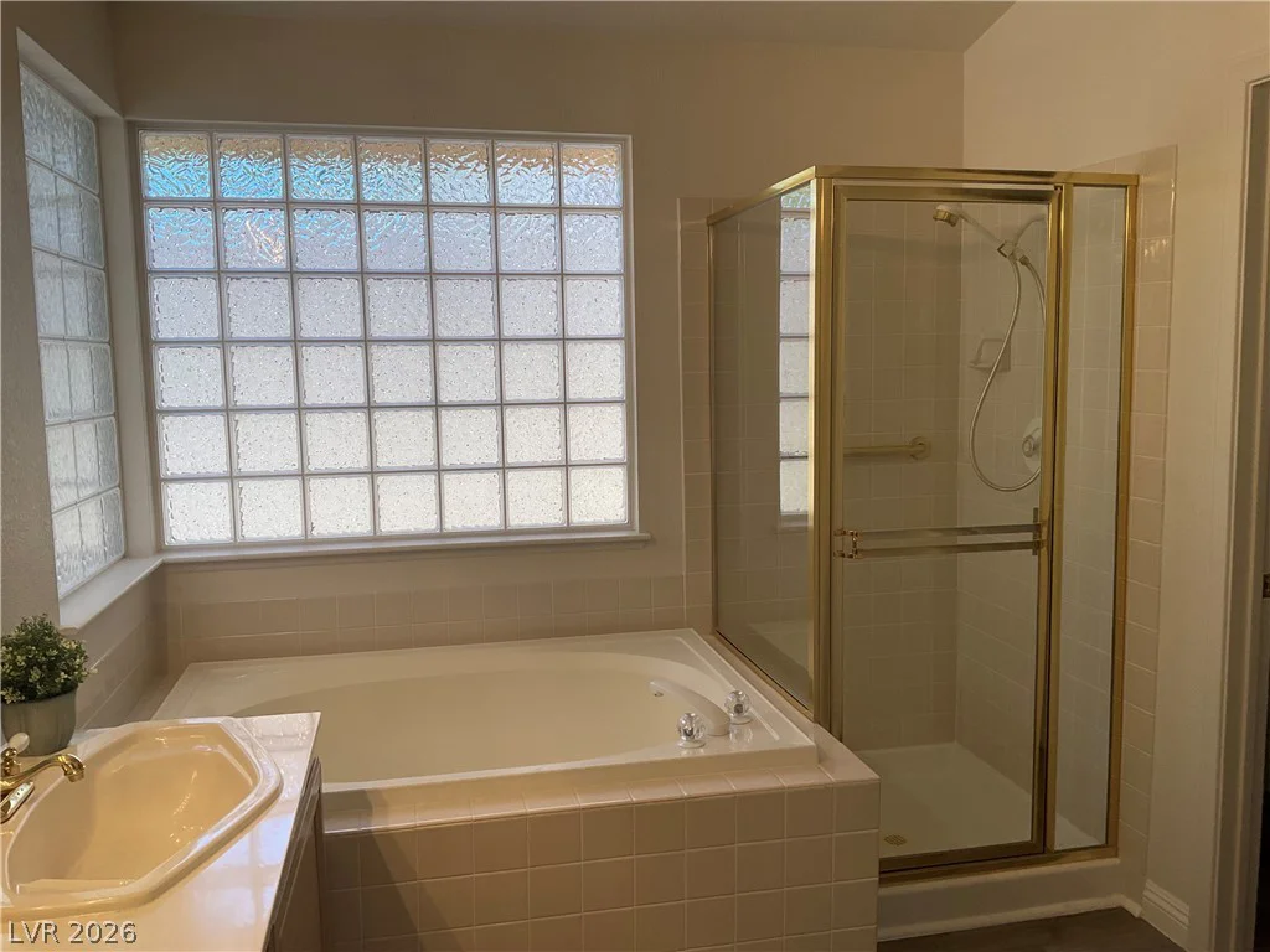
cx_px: 635
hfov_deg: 61.7
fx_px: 1064
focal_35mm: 29
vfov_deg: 48.2
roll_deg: +0.3
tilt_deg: -6.6
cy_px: 476
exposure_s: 1/120
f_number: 1.8
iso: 32
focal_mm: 3
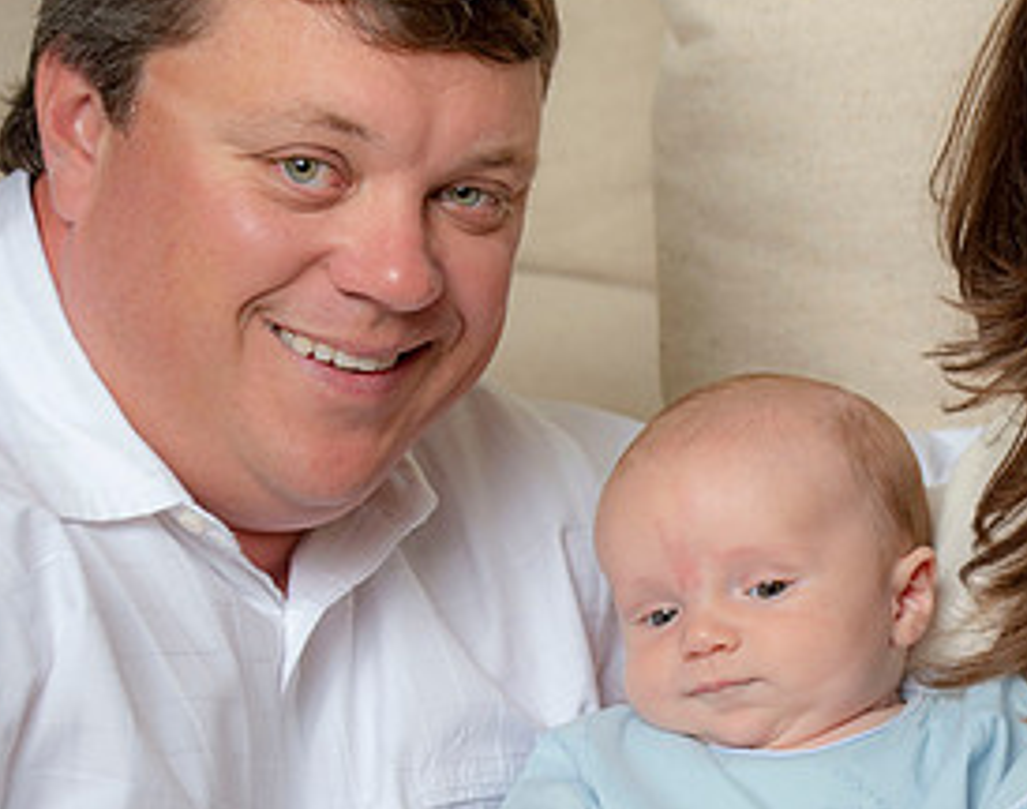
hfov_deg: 8.8
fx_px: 6679
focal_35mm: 221
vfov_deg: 6.9
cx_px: 963
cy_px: 577
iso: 250
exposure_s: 1/200
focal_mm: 95
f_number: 5.6
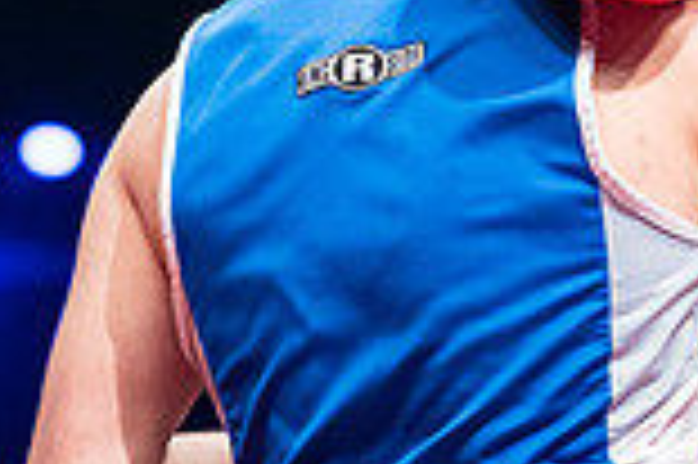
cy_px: 309
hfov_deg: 6.7
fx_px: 5869
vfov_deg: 4.5
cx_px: 977
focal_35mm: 303
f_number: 2.8
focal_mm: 81
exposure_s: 1/1000
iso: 4000
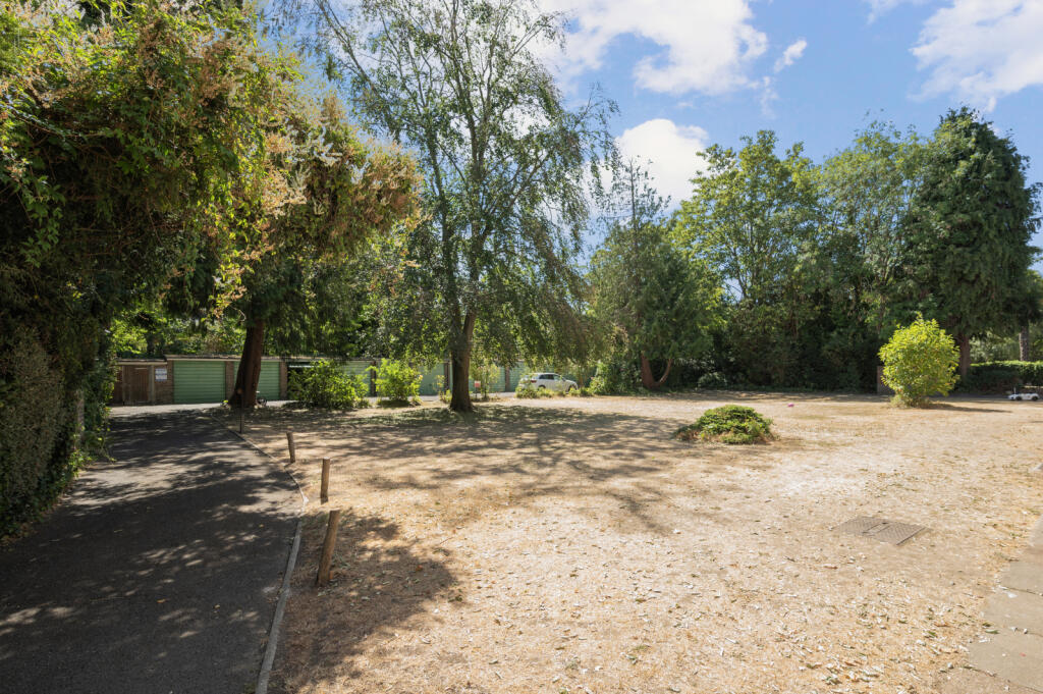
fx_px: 449
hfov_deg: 98.6
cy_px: 347
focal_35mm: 16
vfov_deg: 75.4
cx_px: 522
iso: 200
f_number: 8
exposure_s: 1/125
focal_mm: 15.5
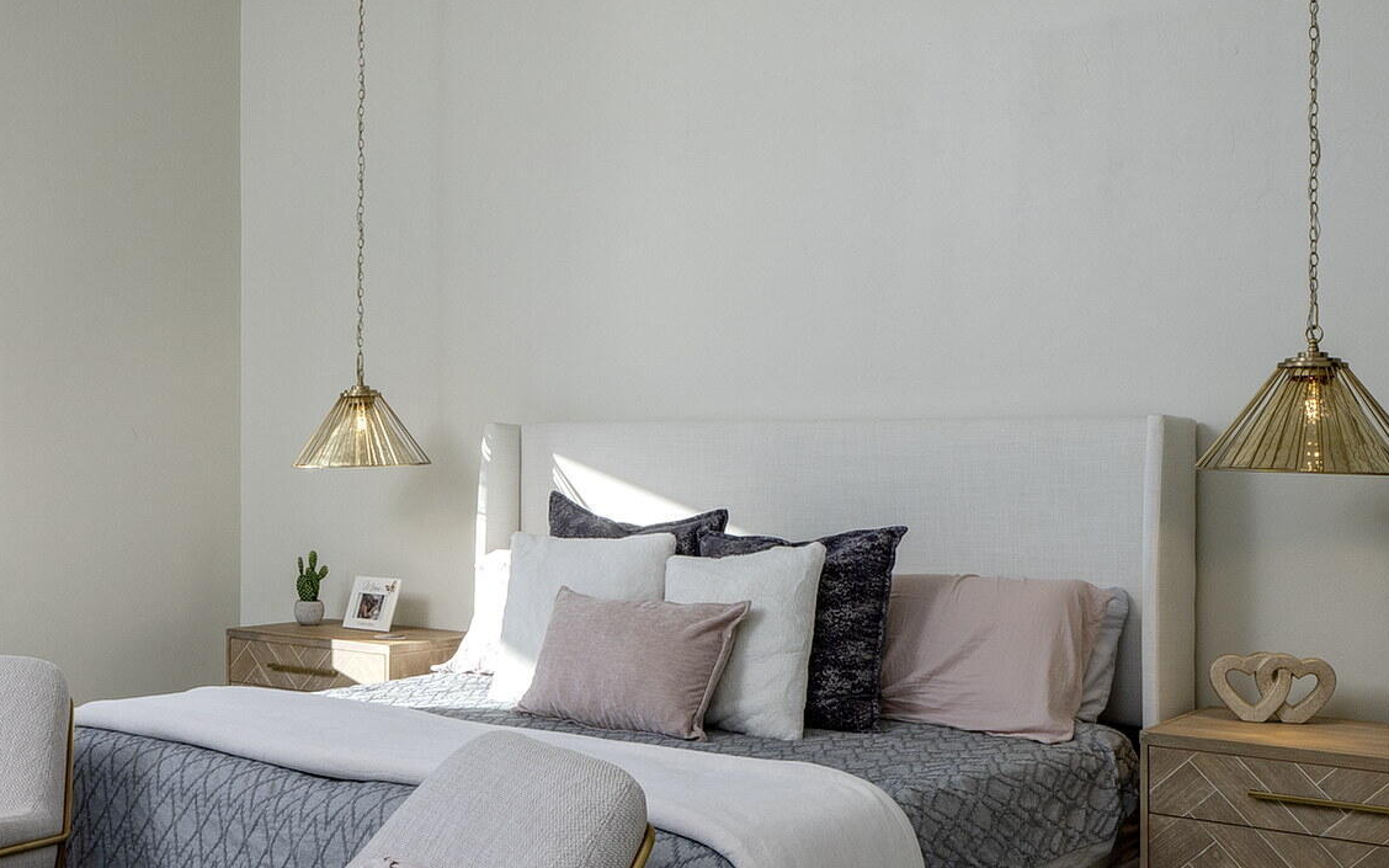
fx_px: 1628
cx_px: 360
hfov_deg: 44.8
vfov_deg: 29.9
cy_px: 431
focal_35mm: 43
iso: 200
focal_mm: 17
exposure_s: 1/80
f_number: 10
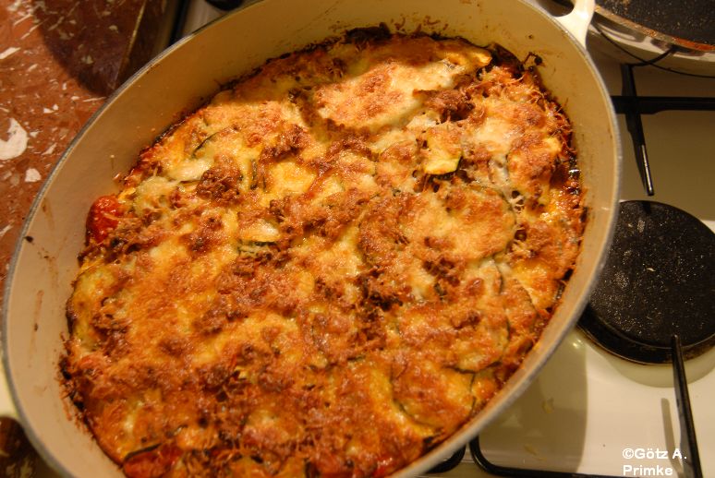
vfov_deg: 45.8
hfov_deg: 64.5
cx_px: 358
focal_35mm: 28
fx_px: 567
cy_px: 239
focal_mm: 19
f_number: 4
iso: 200
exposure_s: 1/4
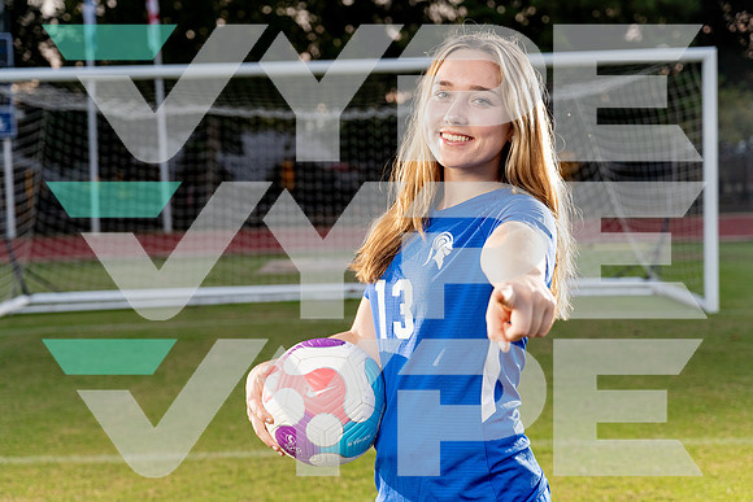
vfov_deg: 24.2
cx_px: 376
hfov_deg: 35.6
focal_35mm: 56
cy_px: 251
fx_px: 1172
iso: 800
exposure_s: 1/250
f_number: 4
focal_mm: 56
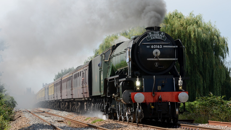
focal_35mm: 173
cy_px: 61
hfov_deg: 12.4
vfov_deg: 7.0
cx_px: 115
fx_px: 1060
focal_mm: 110
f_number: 11
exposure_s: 1/500
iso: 500
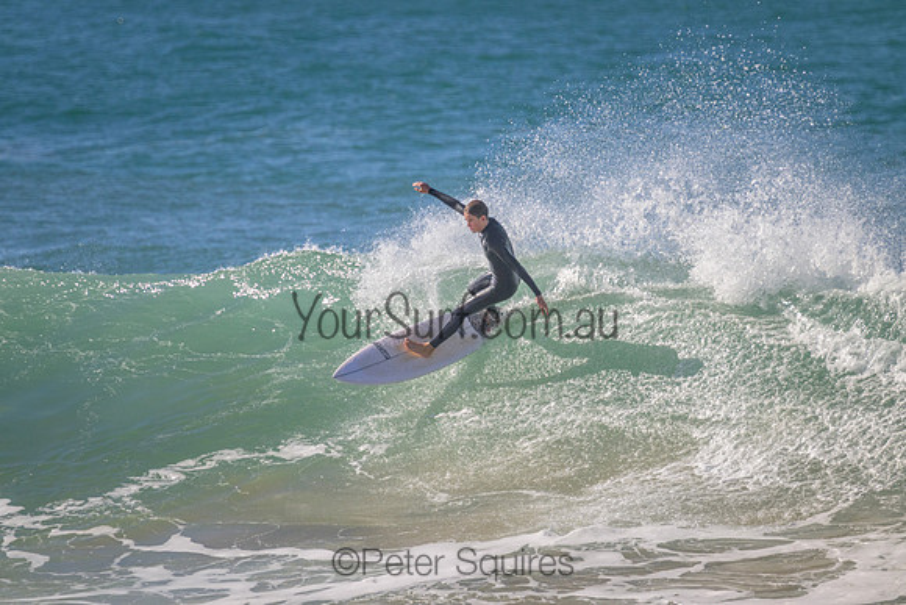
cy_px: 302
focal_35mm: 800
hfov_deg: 2.6
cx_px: 453
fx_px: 20137
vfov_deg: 1.7
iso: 1000
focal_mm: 800
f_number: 11
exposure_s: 1/2000
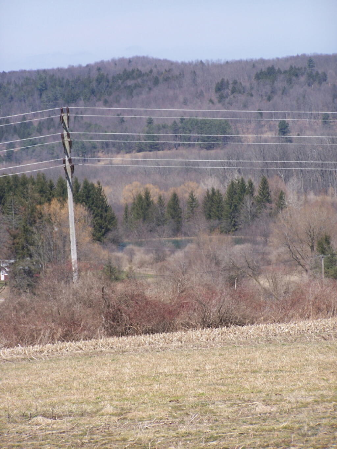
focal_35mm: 169
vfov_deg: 11.7
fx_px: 2193
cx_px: 168
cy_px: 224
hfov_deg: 8.8
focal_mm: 28
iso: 80
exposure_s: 1/1000
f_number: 3.2
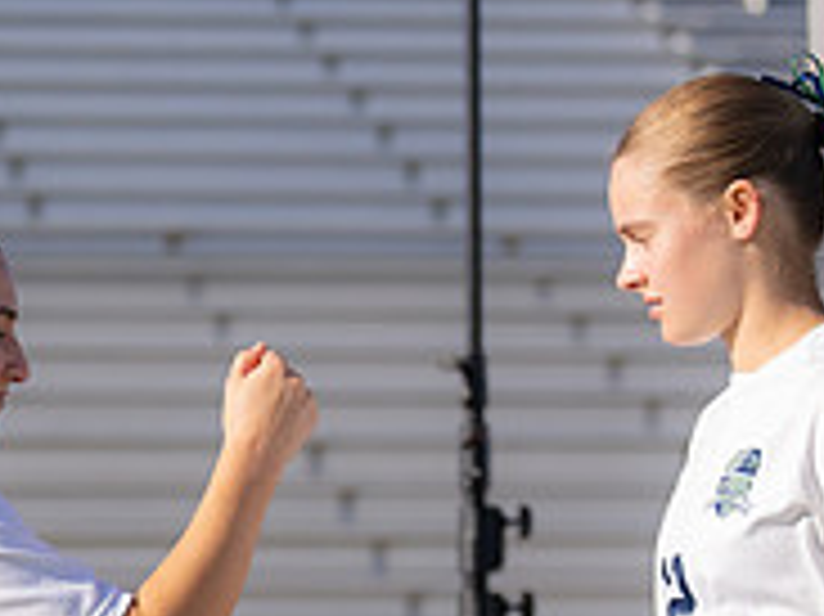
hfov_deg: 6.8
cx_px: -10
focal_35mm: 292
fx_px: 6946
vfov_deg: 5.1
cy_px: 868
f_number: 2.8
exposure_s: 1/3200
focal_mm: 70
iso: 200
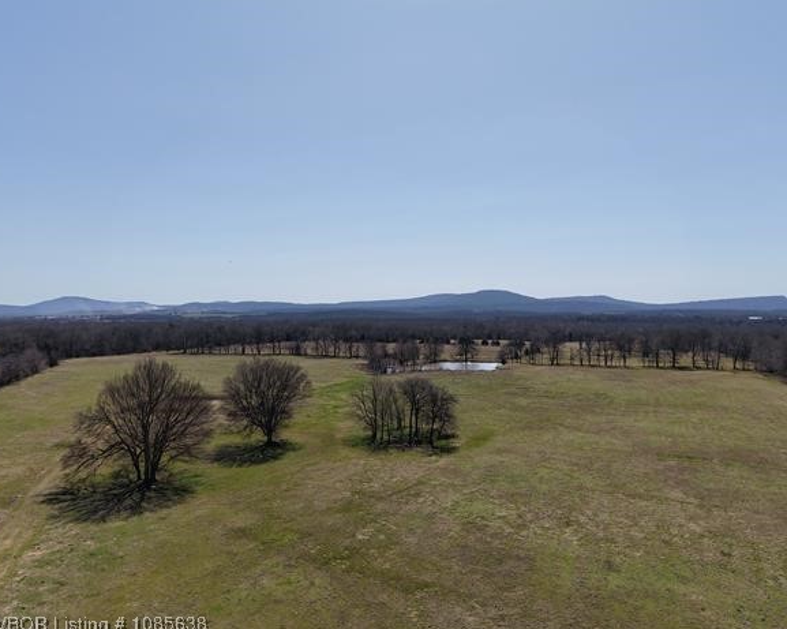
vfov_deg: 54.9
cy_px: 315
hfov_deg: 66.1
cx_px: 396
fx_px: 605
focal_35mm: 26
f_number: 1.8
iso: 140
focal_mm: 8.67
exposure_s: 1/5000
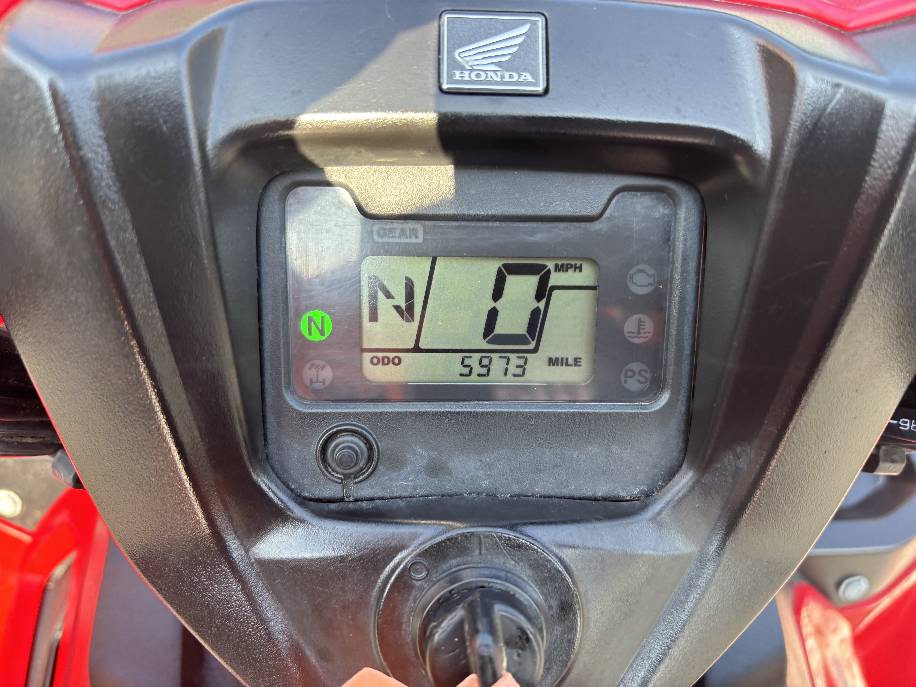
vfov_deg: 53.1
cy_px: 344
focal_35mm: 26
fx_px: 688
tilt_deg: -49.6
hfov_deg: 67.3
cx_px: 458
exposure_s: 1/145
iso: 50
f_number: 1.6
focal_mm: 5.96
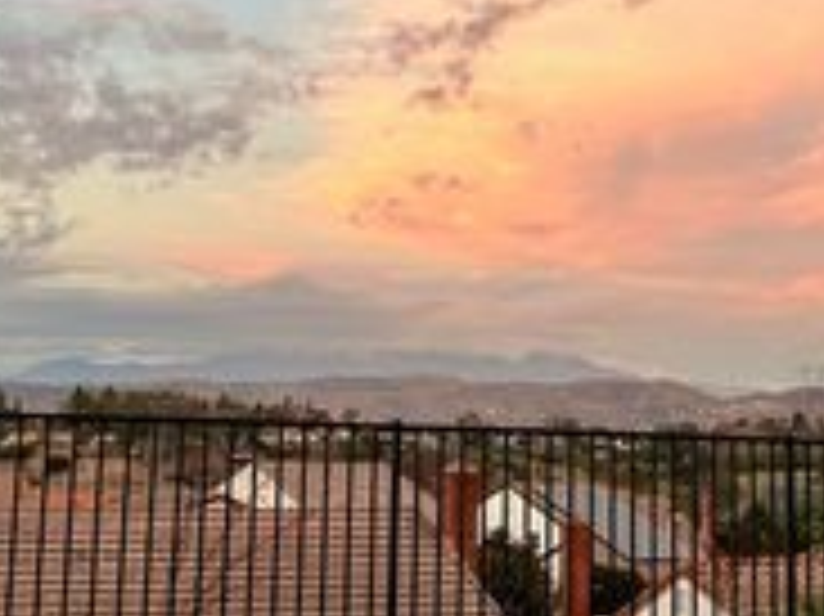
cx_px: 446
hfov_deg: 27.4
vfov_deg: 20.6
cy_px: 173
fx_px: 1689
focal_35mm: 71
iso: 64
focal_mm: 5.7
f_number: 1.5
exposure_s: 1/121
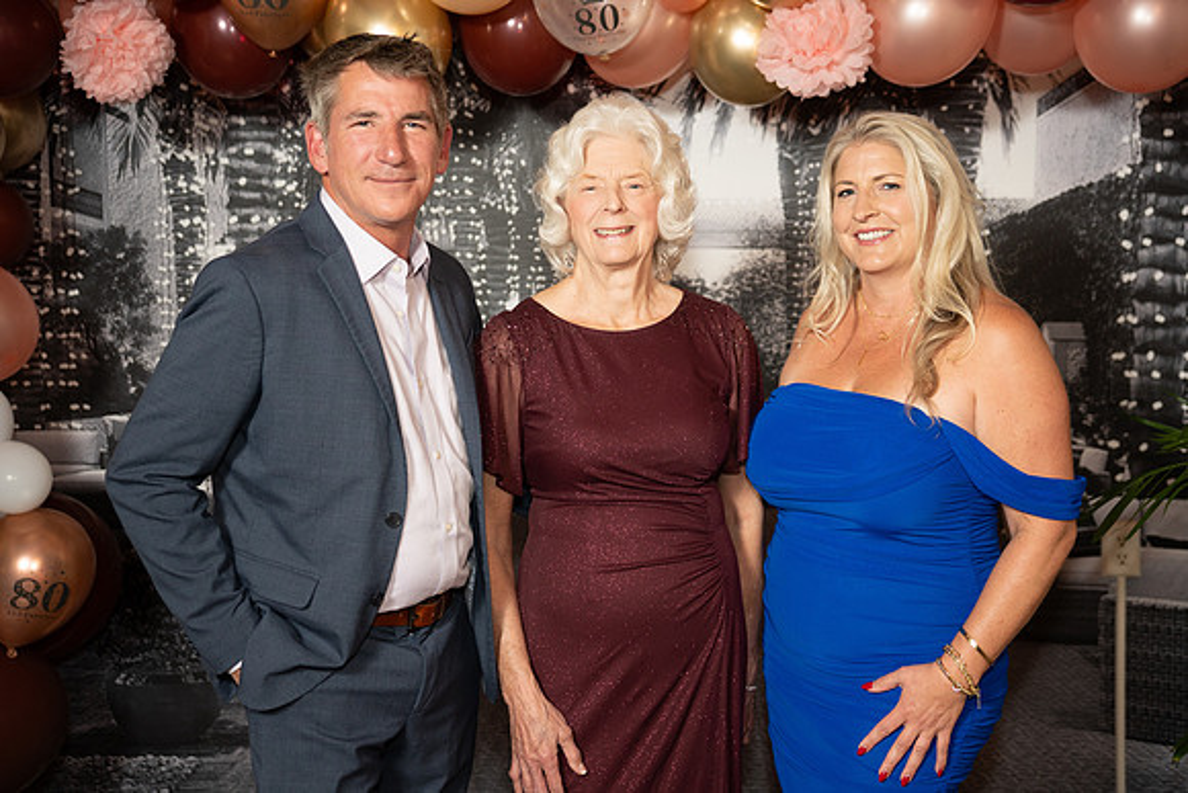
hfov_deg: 42.6
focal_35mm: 46
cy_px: 396
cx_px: 594
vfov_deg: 29.2
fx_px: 1522
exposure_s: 1/160
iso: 1000
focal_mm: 46.1
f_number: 2.8
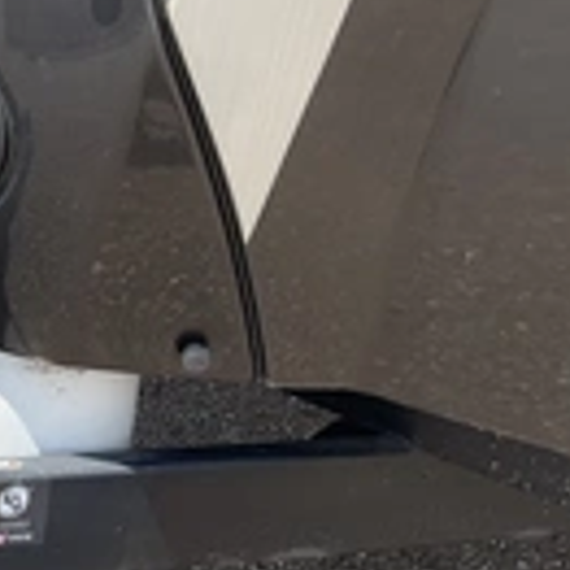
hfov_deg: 20.4
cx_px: -165
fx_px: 1453
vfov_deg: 22.2
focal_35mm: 78
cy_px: 235
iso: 25
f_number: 1.8
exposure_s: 1/816
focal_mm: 3
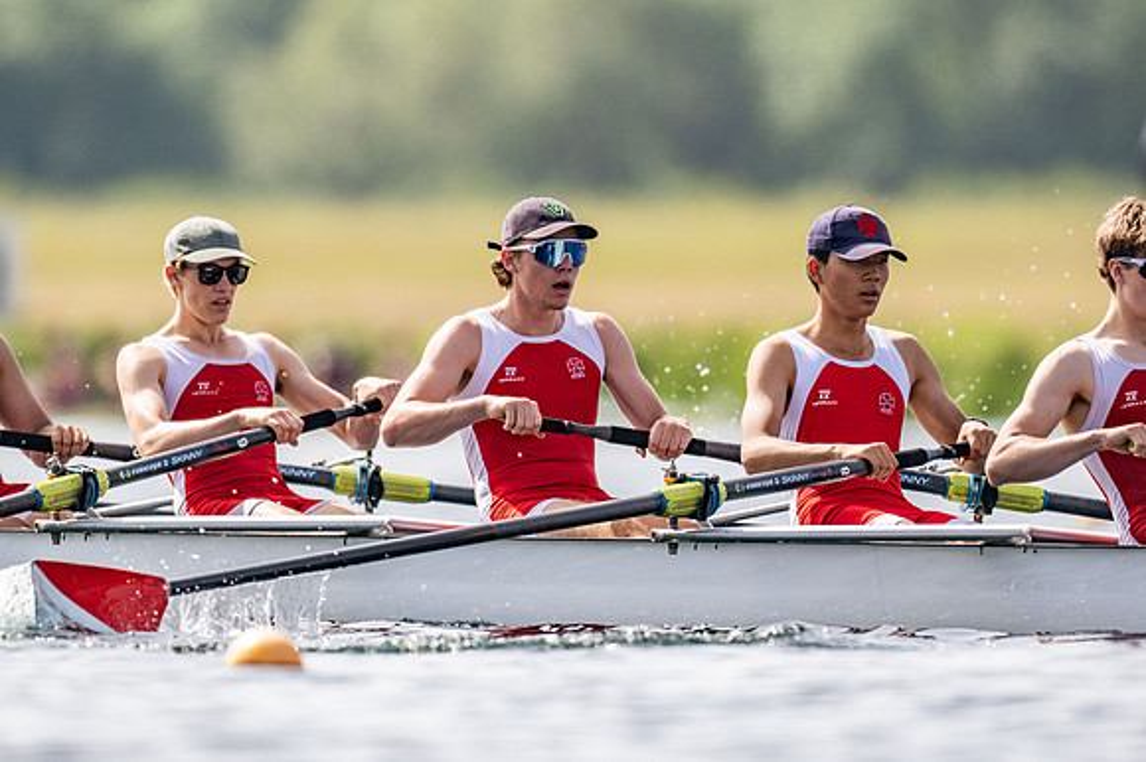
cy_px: 381
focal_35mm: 900
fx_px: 28633
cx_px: 573
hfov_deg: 2.3
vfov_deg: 1.5
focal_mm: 600
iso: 180
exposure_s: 1/2500
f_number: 4
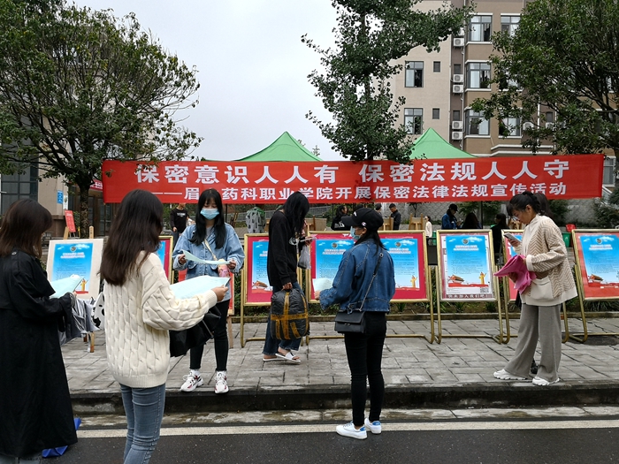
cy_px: 232
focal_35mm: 30
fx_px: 536
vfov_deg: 46.8
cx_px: 310
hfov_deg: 60.0
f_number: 1.6
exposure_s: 1/627
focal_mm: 3.95
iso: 50
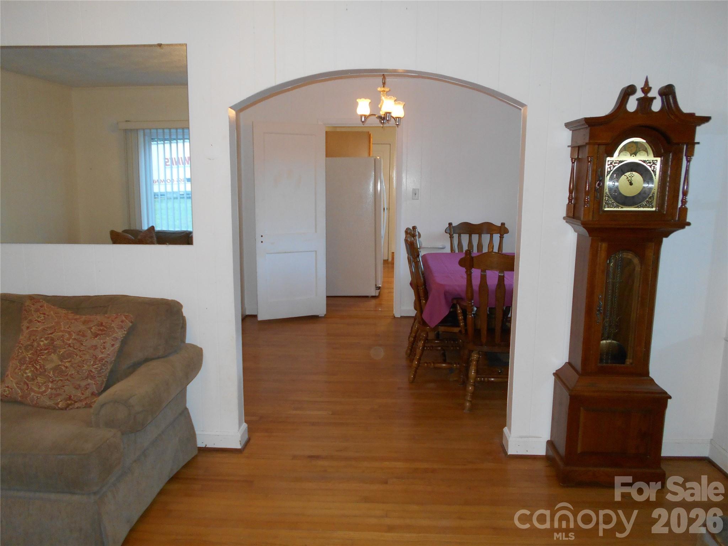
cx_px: 364
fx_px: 547
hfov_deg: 67.3
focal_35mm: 26
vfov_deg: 53.1
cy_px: 273
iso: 220
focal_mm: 4.6
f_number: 3.2
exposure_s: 1/25
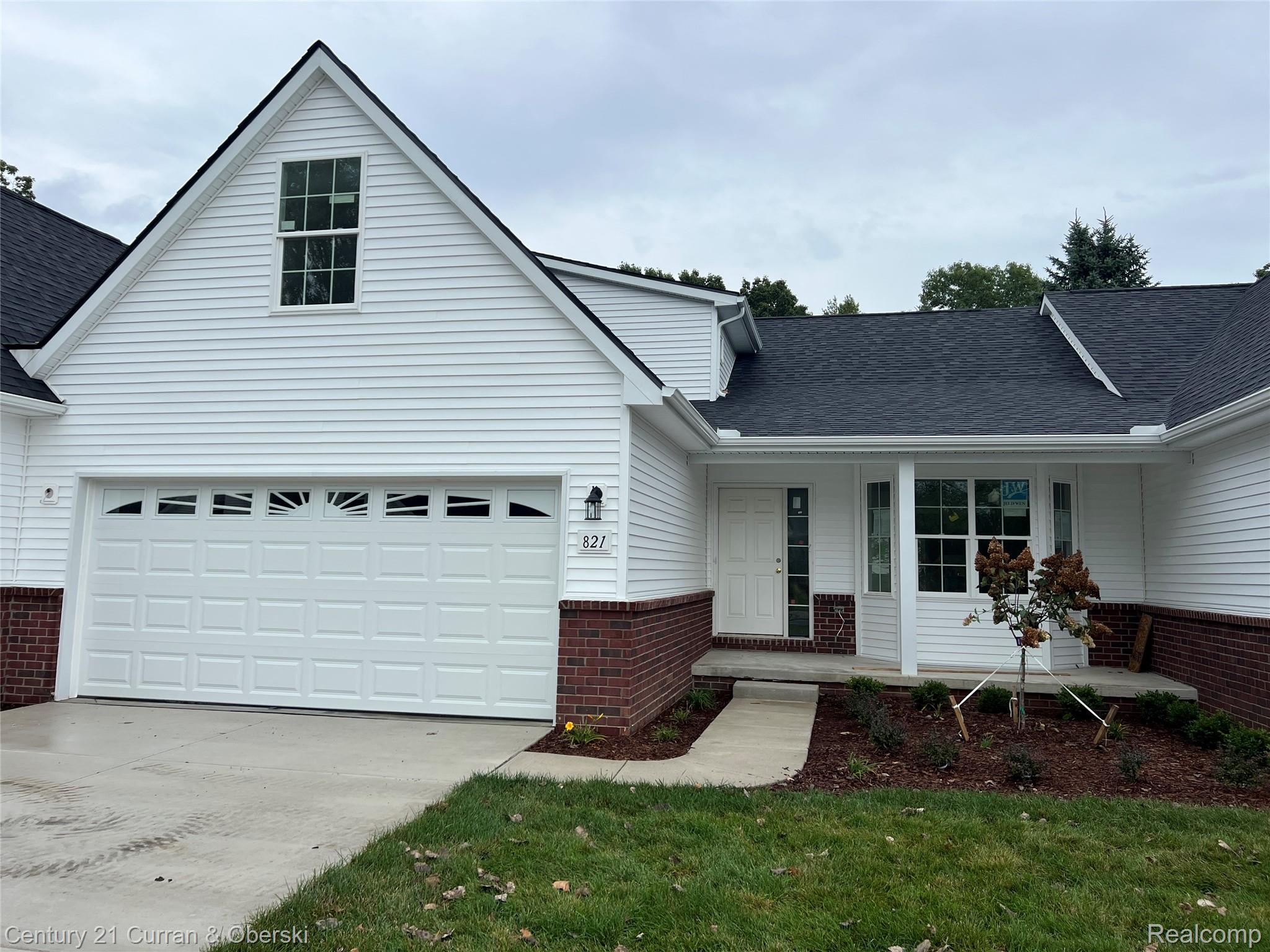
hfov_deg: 67.3
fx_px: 954
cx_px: 635
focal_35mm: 26
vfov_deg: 53.1
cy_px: 476
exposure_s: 1/3968
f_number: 1.5
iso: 50
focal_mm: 5.7
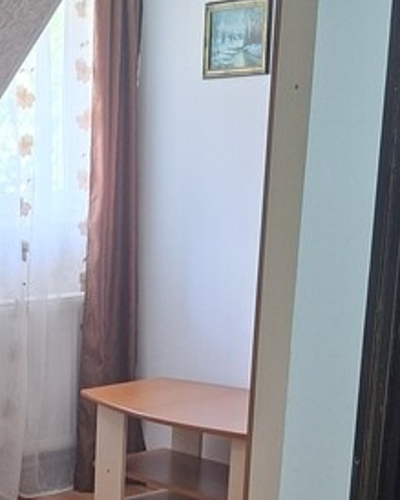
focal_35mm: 84
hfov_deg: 17.3
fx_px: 1244
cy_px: 511
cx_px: -95
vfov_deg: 21.8
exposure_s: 1/50
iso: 200
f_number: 1.8
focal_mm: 5.54
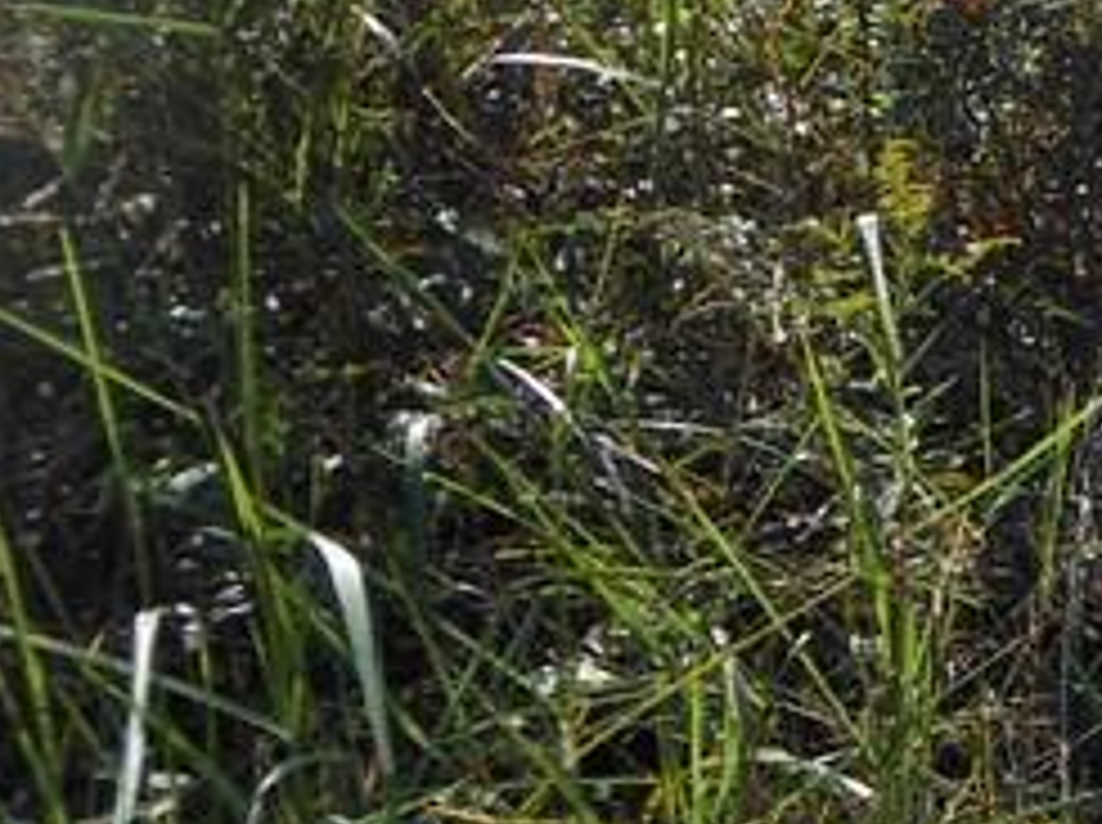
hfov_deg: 10.2
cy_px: 95
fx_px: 5722
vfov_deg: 8.2
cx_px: 2150
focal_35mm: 180
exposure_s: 1/640
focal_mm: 7.7
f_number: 3.8
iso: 80
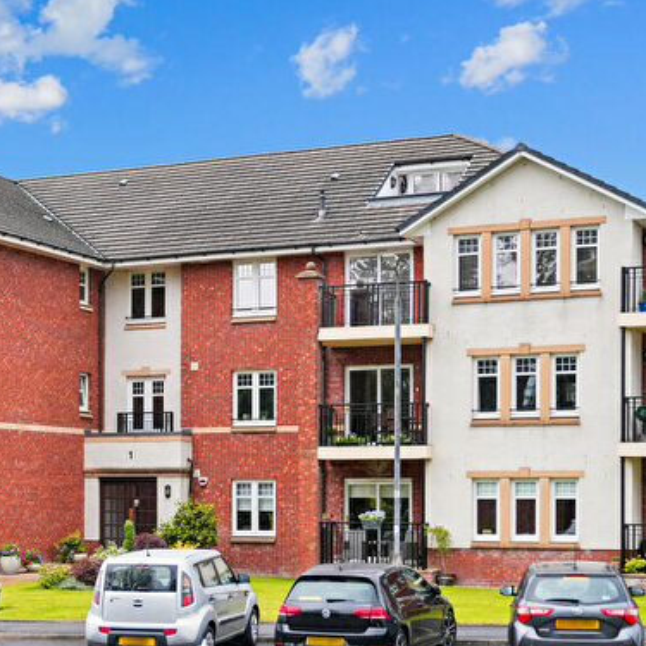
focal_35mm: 73
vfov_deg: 23.7
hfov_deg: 23.1
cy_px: 333
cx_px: 71
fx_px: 1541
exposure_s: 1/4000
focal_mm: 46
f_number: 2.8
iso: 1000
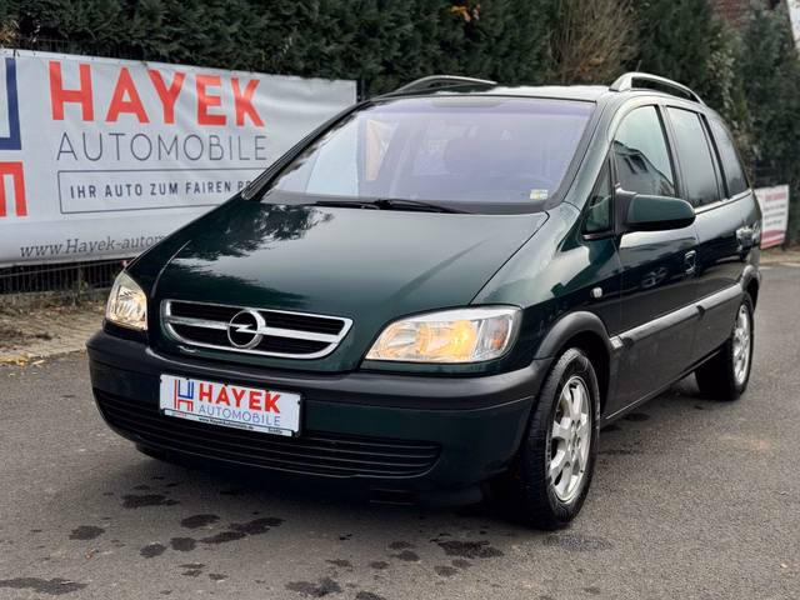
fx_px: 1109
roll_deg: -0.1
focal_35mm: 48
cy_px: 300
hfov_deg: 39.7
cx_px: 400
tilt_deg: -8.7
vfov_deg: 30.3
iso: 64
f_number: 1.78
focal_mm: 6.76
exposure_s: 1/1152
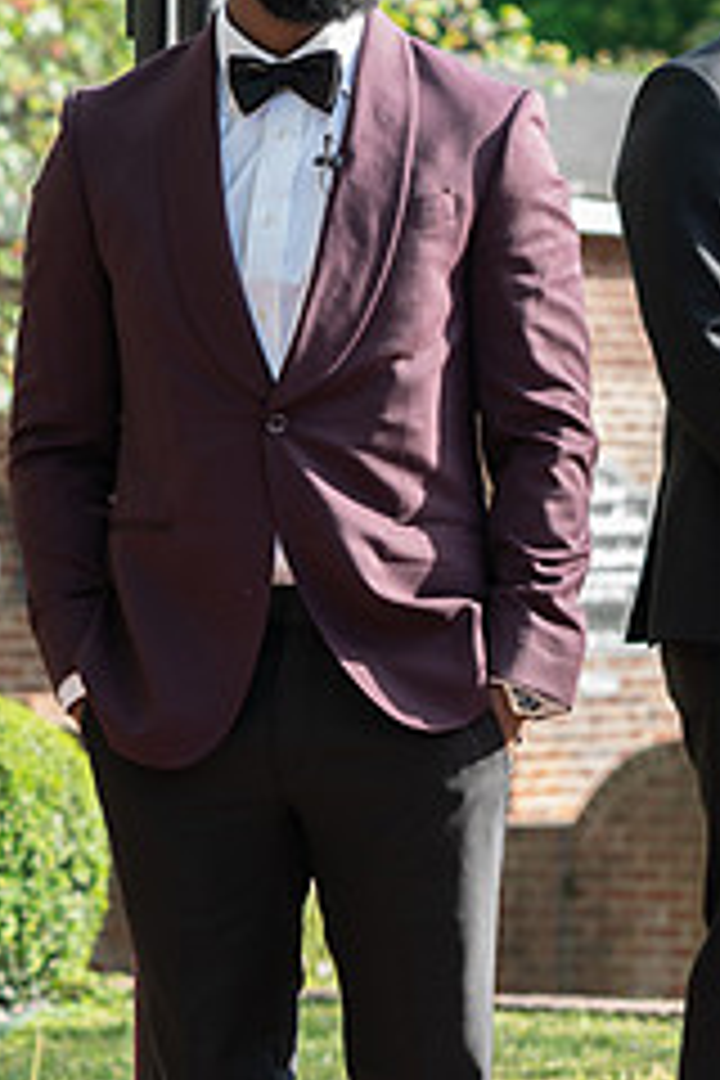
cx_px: 131
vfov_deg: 10.3
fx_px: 5970
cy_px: 597
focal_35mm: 199
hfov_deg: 6.9
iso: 250
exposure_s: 1/200
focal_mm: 70
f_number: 4
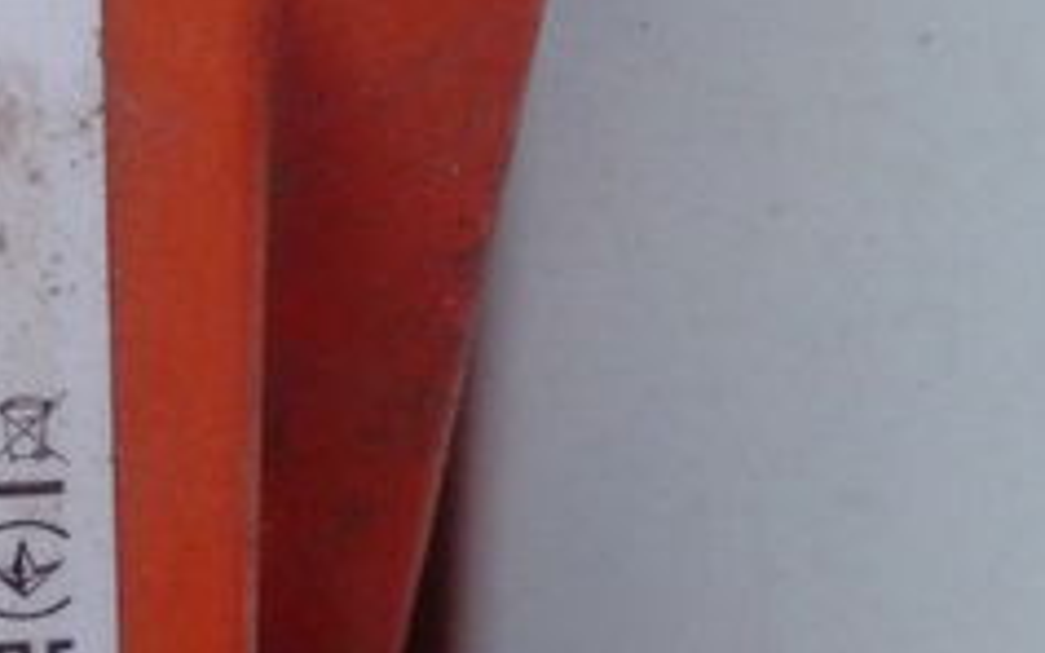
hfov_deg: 16.6
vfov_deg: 10.5
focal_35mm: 125
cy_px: 335
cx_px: 265
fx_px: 3559
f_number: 3.3
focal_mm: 5
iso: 400
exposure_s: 1/320
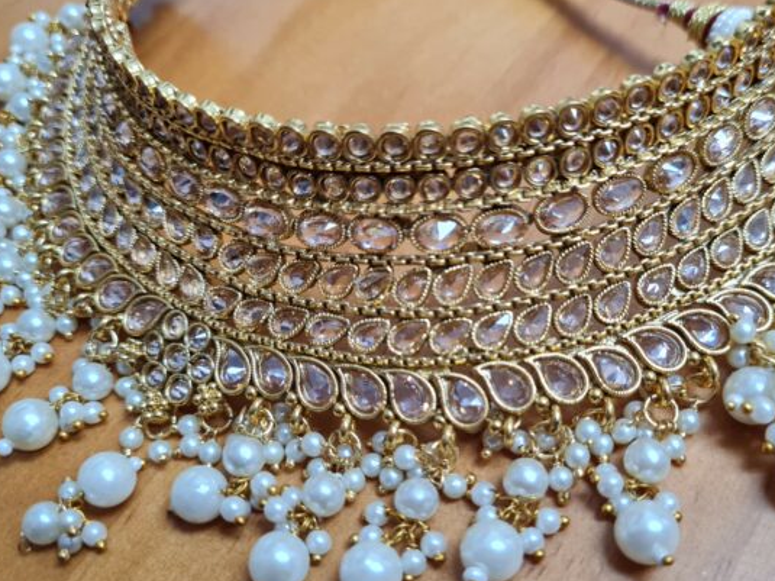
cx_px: 440
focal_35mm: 34
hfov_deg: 53.8
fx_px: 761
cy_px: 328
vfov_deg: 41.7
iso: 200
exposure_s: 1/40
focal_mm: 5.4
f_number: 1.8
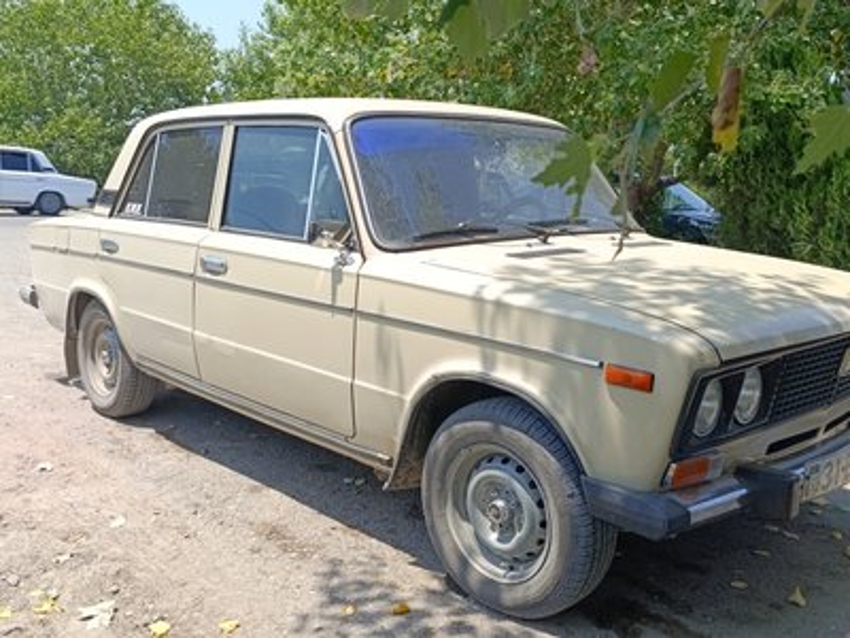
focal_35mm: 35
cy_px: 319
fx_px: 859
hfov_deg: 52.6
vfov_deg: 40.7
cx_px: 425
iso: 50
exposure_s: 1/418
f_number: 1.6
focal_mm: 6.14
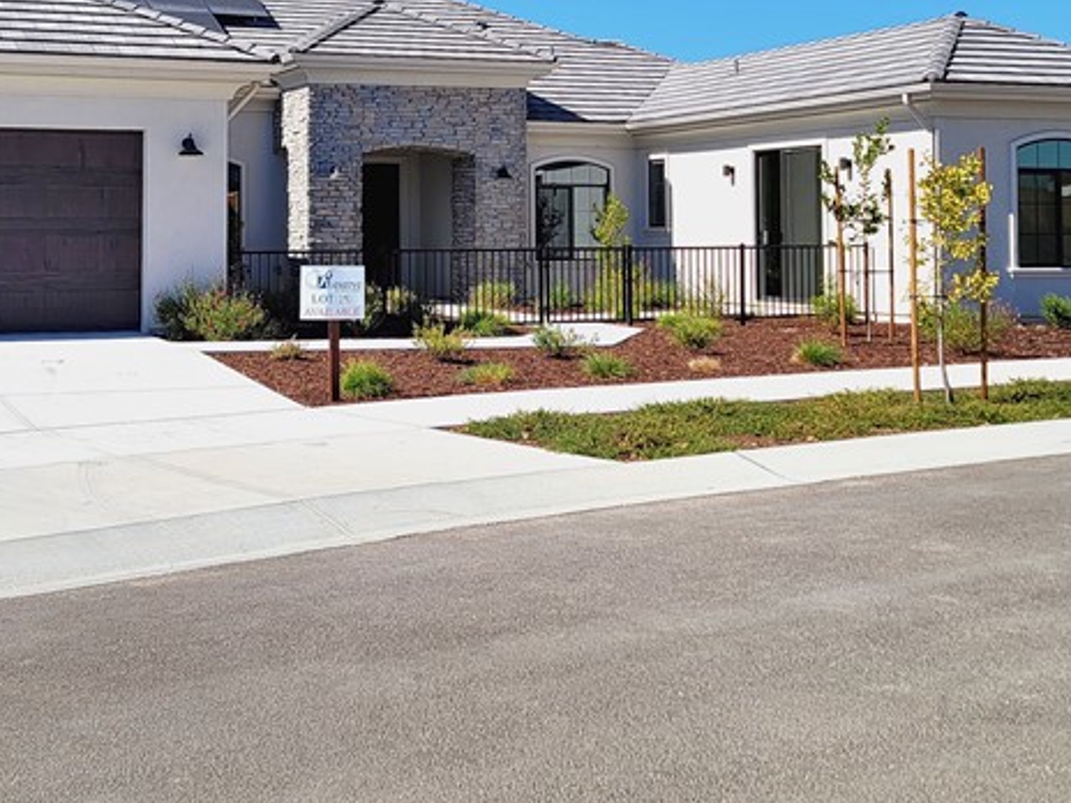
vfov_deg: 27.1
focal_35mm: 53
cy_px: 180
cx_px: 355
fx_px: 1640
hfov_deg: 35.8
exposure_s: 1/1173
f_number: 1.8
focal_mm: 6.7
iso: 16
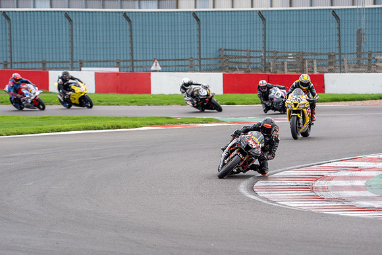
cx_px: 191
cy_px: 128
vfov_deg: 4.6
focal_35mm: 300
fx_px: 3187
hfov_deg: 6.9
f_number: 6.3
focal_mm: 300
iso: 400
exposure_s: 1/400
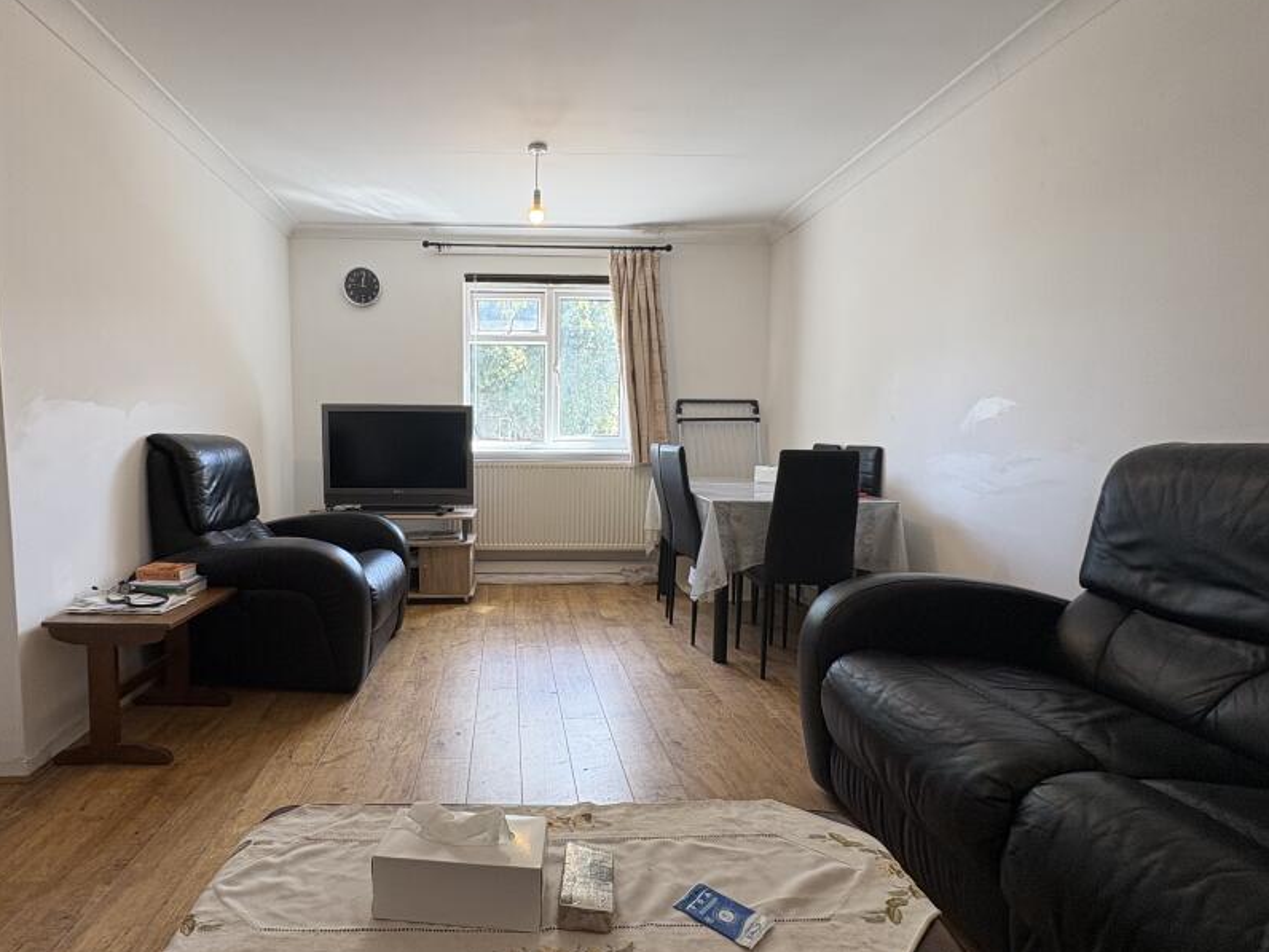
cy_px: 488
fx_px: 660
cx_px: 531
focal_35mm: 18
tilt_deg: -4.5
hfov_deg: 87.0
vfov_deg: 71.6
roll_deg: +0.2
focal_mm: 2.22
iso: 100
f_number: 2.2
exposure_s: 1/100
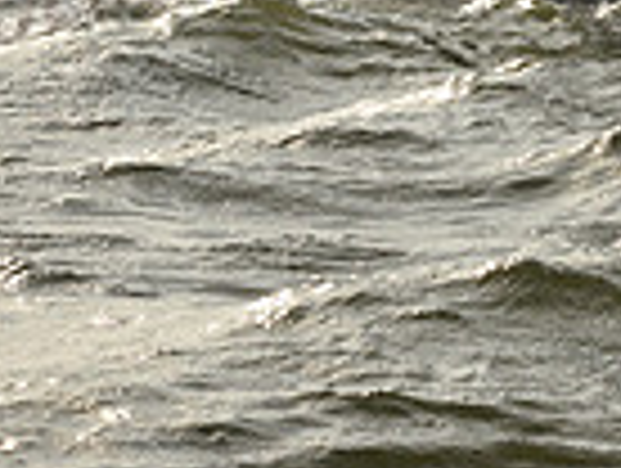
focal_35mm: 282
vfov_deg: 5.1
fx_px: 5068
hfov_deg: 7.0
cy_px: -788
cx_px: 718
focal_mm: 70
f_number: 11
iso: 250
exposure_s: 1/800
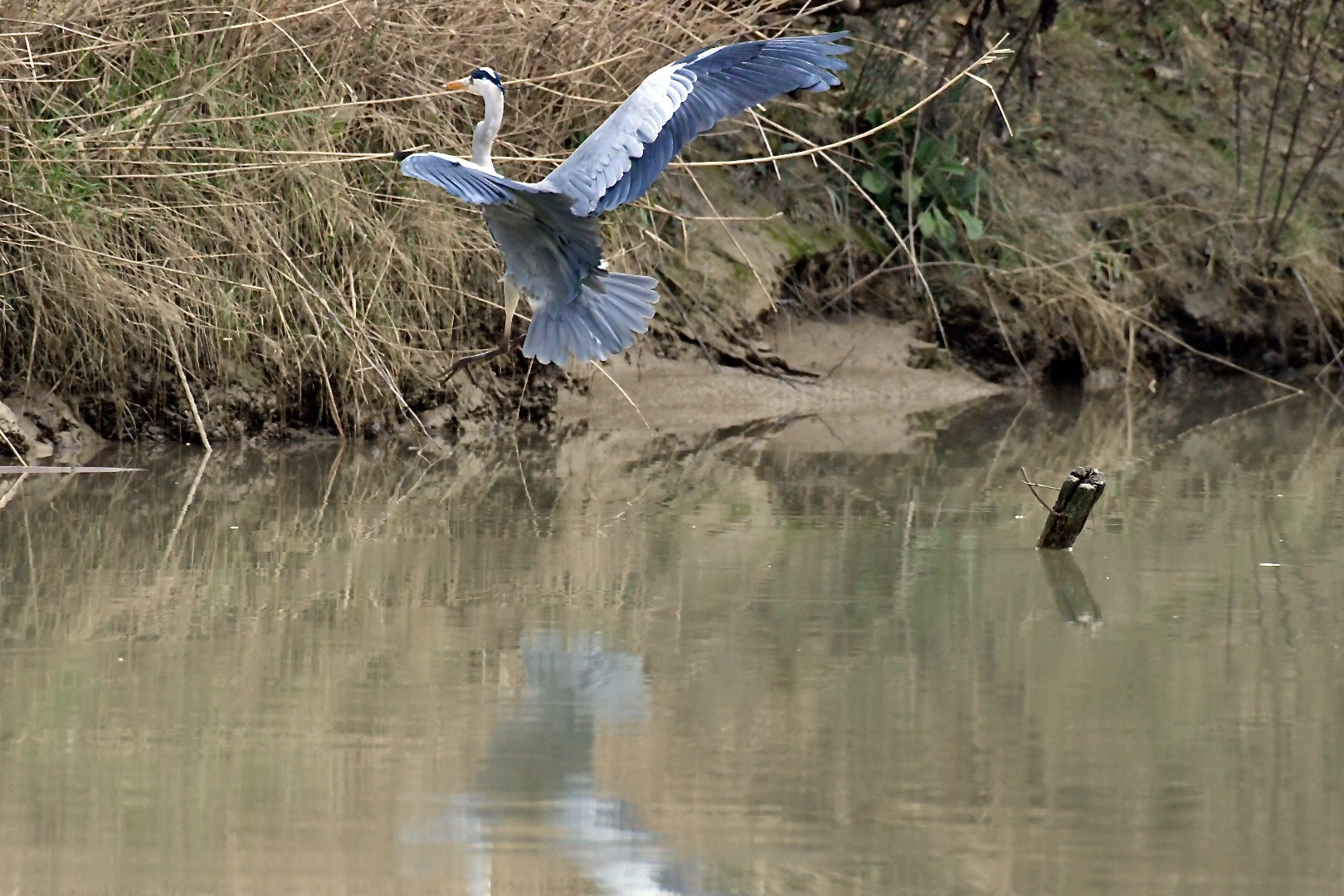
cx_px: 672
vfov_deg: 1.4
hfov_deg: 2.1
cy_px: 448
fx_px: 37330
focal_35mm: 1000
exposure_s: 1/640
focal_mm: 500
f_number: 7.1
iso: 4500
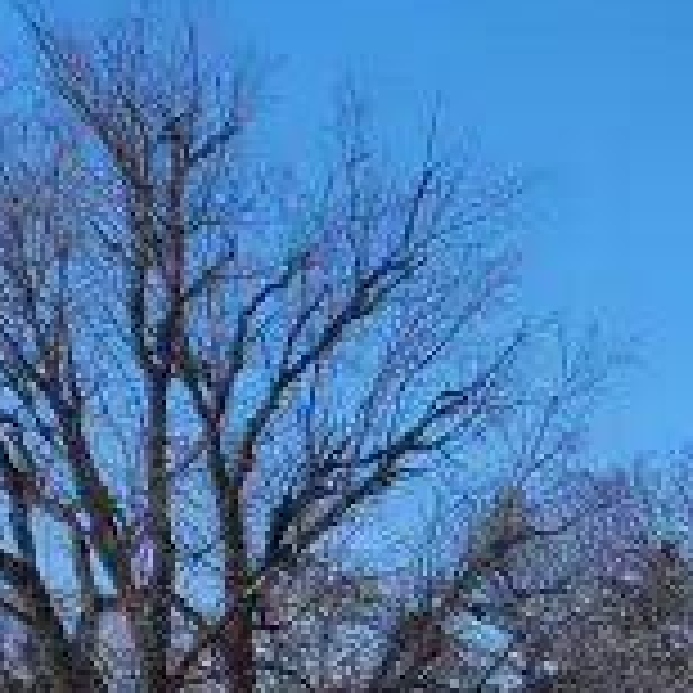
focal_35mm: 127
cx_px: 1998
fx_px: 2877
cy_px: 1458
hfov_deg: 10.4
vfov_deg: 12.0
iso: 12
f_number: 1.8
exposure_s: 1/2404
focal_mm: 6.4
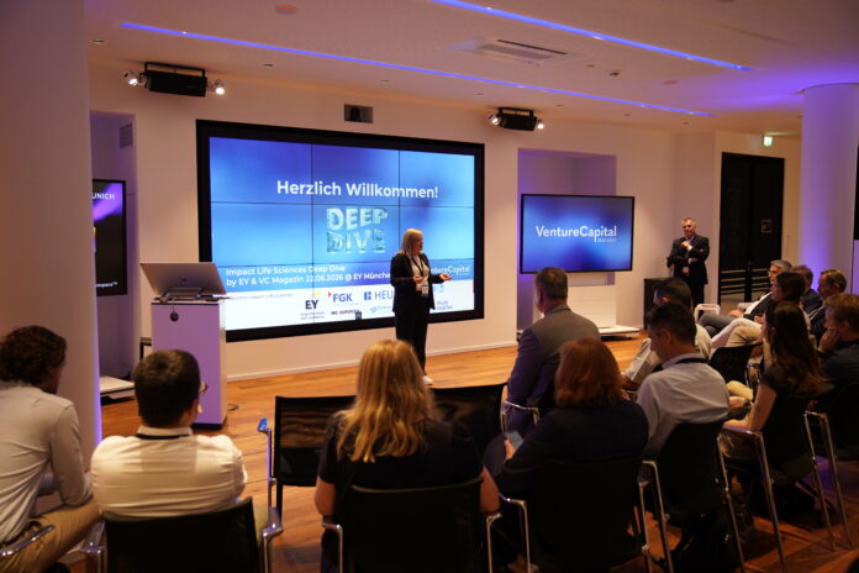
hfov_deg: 60.3
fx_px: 740
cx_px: 430
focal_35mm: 31
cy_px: 286
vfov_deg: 42.3
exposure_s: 1/200
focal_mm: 31
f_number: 2.8
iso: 800
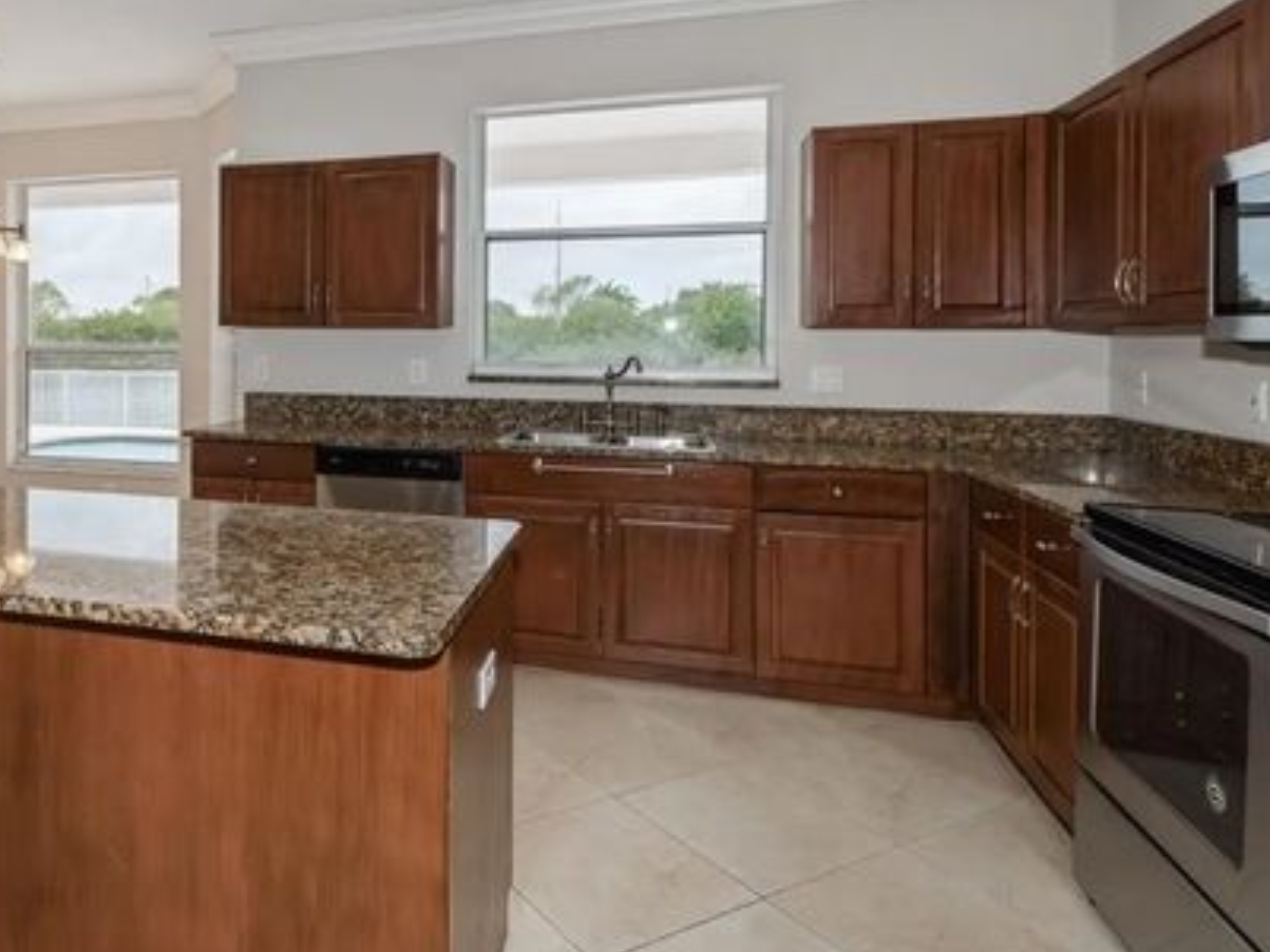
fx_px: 844
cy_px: 291
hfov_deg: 70.3
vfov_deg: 57.1
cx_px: 361
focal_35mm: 23
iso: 100
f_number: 4
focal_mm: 10
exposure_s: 1/60
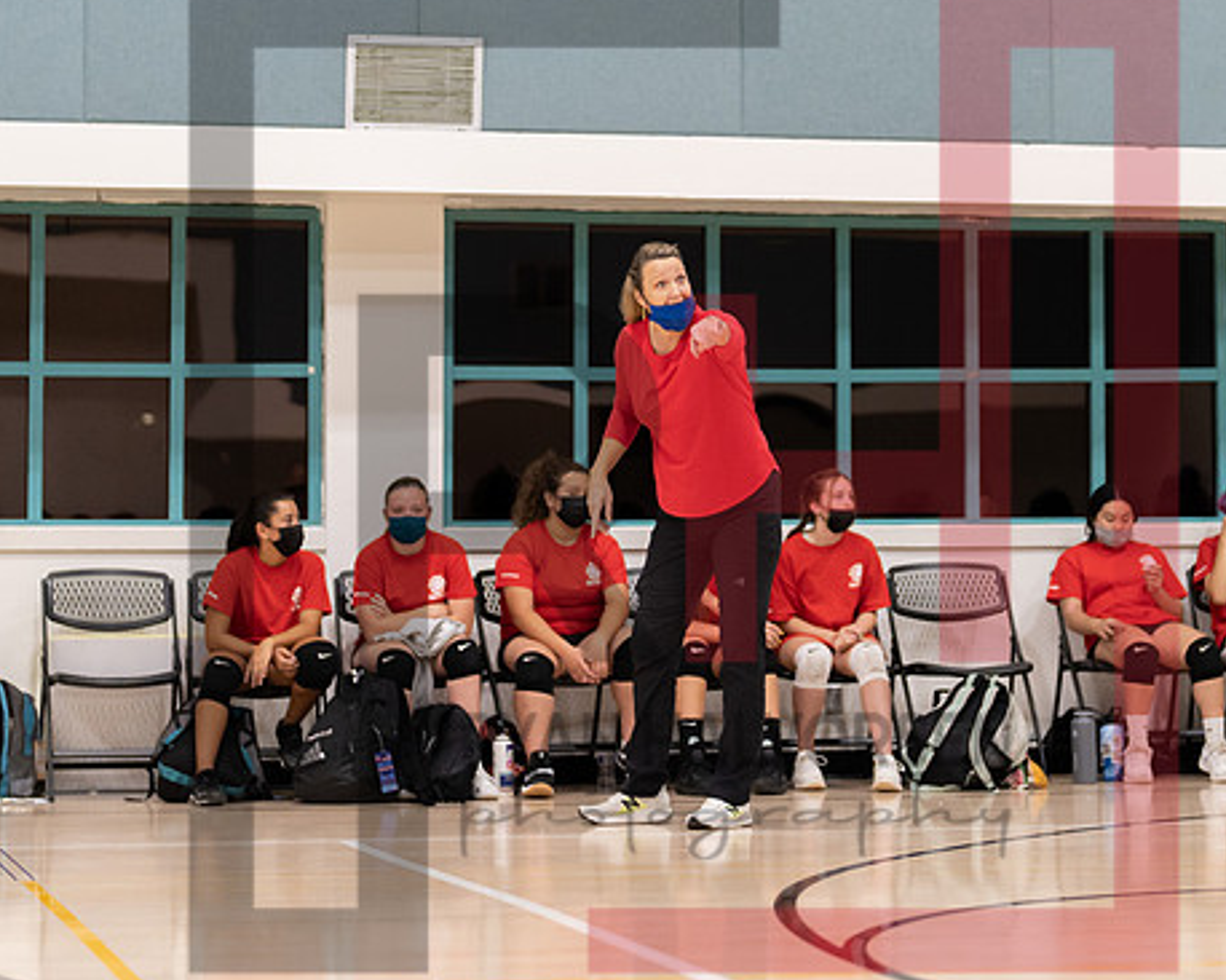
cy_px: 253
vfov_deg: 13.7
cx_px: 698
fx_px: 4062
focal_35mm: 112
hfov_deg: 17.2
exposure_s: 1/1600
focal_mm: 50
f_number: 1.2
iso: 800
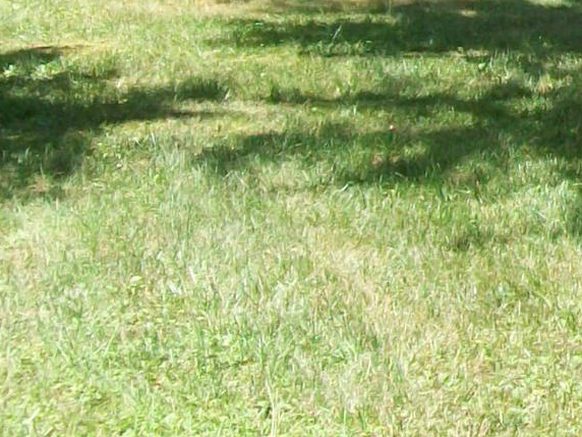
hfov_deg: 11.1
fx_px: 2825
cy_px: -206
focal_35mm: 168
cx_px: 983
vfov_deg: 8.6
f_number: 2.7
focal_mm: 6
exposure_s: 1/400
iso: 64
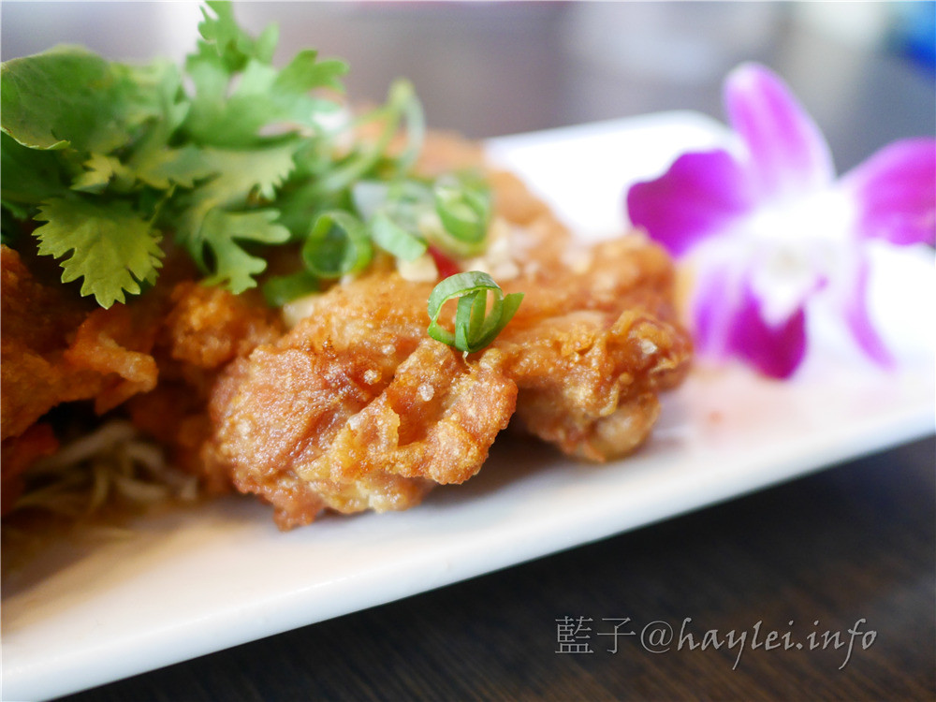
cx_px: 468
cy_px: 351
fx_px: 811
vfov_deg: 46.8
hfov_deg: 60.0
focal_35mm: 30
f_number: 1.7
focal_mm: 15
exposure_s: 1/60
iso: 1250
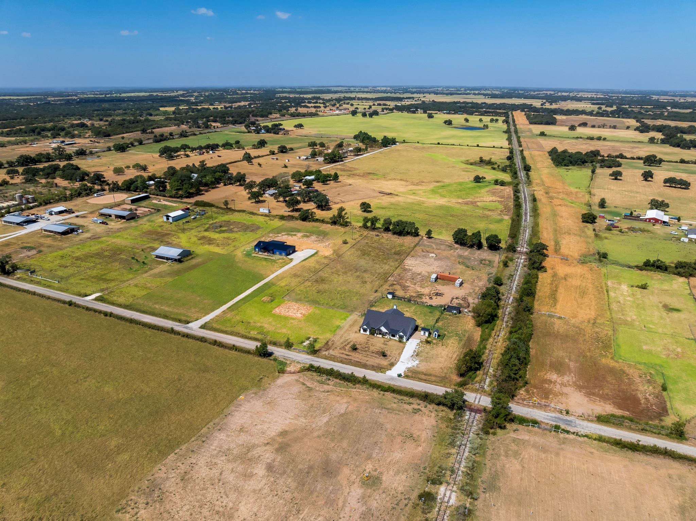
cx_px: 348
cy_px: 260
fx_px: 482
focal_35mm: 24
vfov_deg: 56.8
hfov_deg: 71.6
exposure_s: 1/240
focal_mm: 12.29
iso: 100
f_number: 2.8
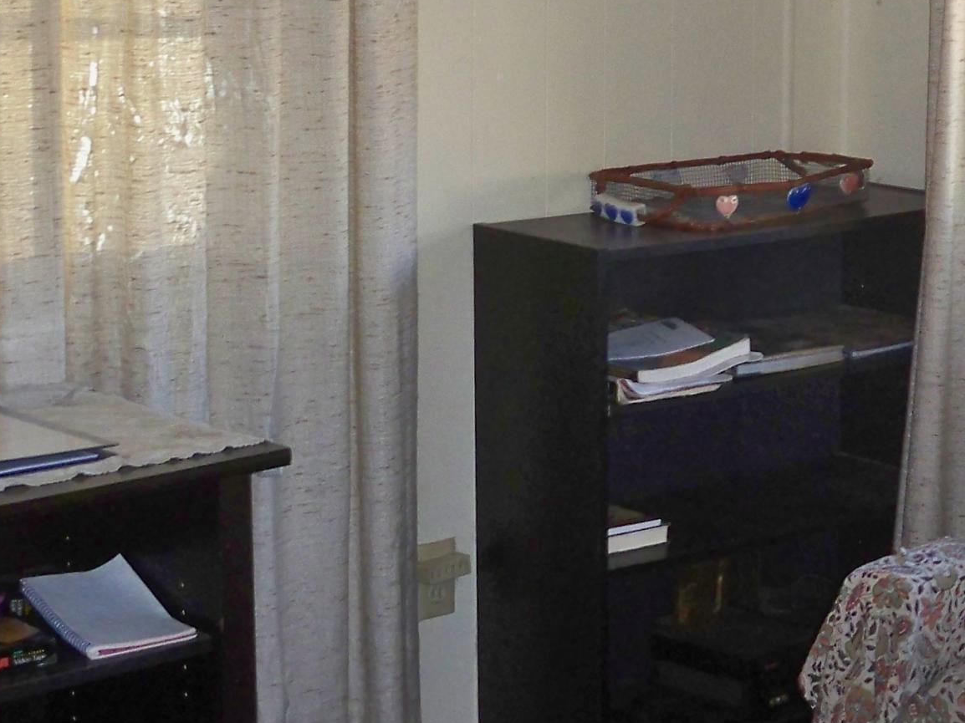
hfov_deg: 21.0
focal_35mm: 91
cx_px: 895
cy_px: 155
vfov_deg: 16.1
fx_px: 2536
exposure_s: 1/60
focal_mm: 6.3
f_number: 3.1
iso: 200
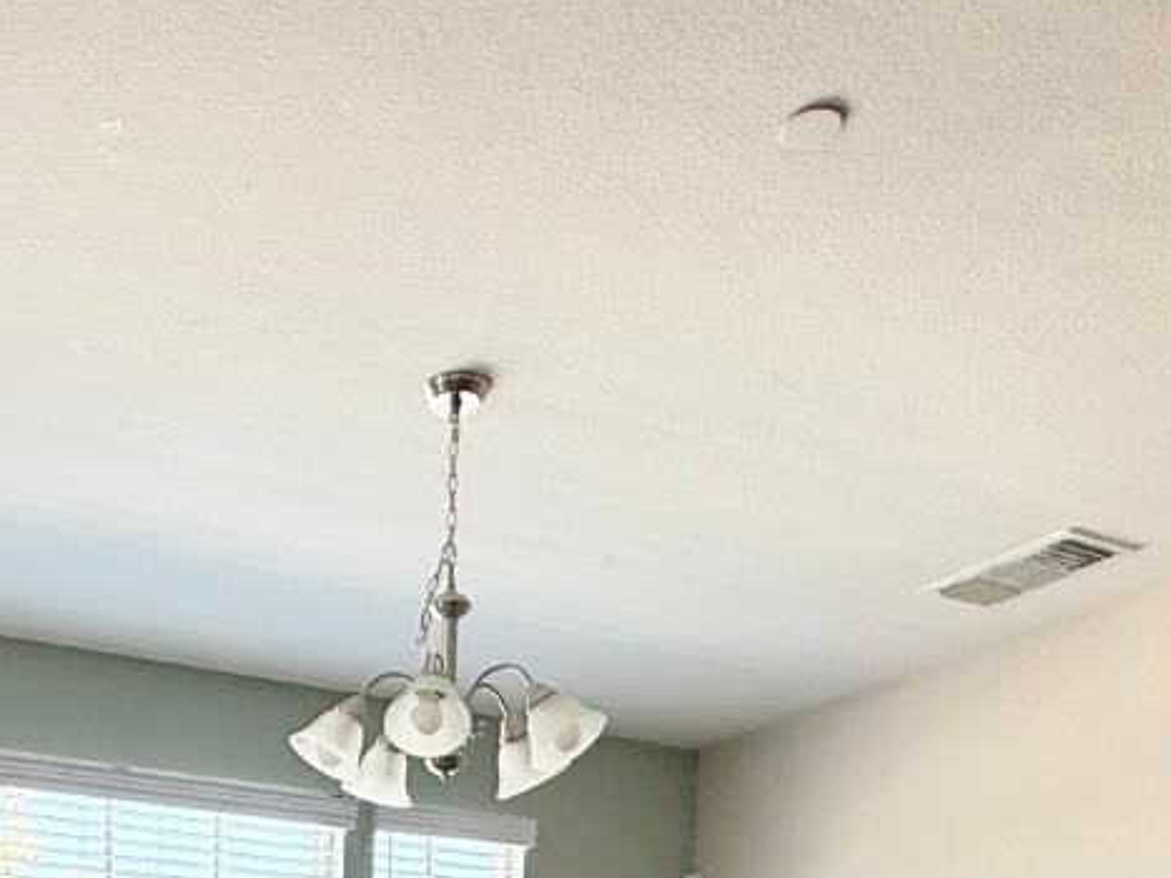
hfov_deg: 39.5
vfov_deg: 25.0
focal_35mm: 45
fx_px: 1522
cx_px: 153
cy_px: 1303
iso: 64
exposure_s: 1/99
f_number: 2.2
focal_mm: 2.22
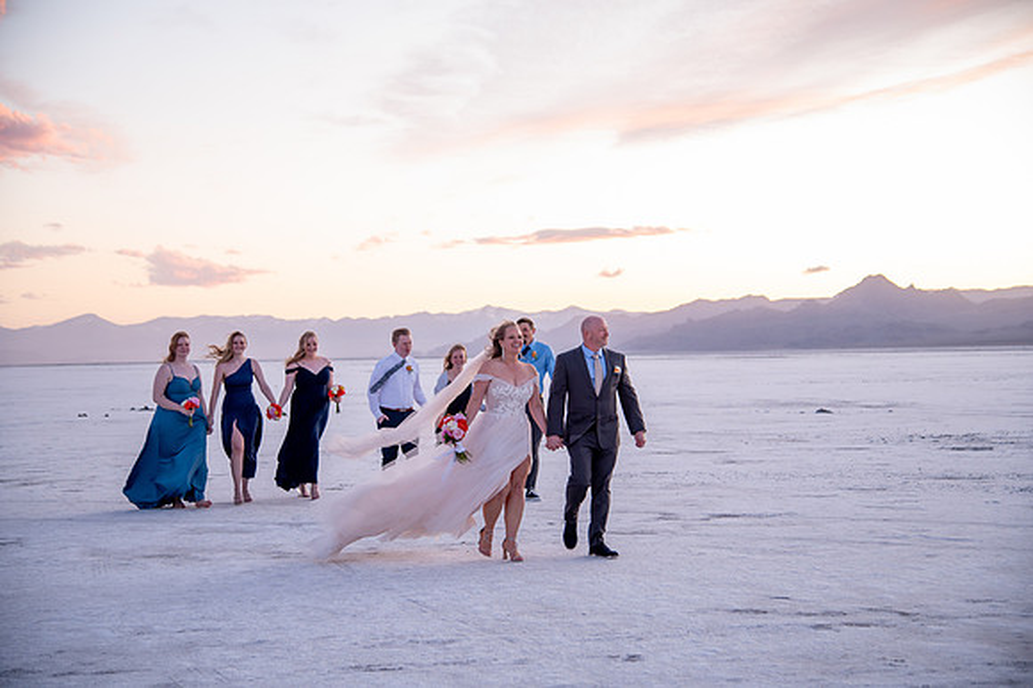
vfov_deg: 23.4
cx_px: 516
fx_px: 1663
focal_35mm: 58
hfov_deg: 34.5
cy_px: 344
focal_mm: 58
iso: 800
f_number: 4
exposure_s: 1/125
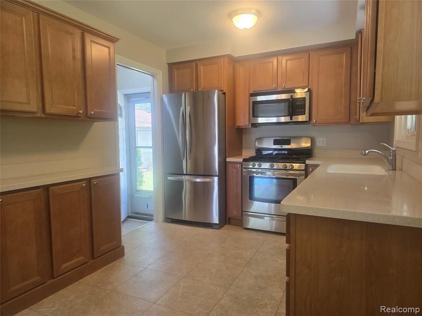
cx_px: 211
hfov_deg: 73.9
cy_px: 158
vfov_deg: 58.9
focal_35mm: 23
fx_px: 280
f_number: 1.7
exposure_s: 1/120
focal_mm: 6.3
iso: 125
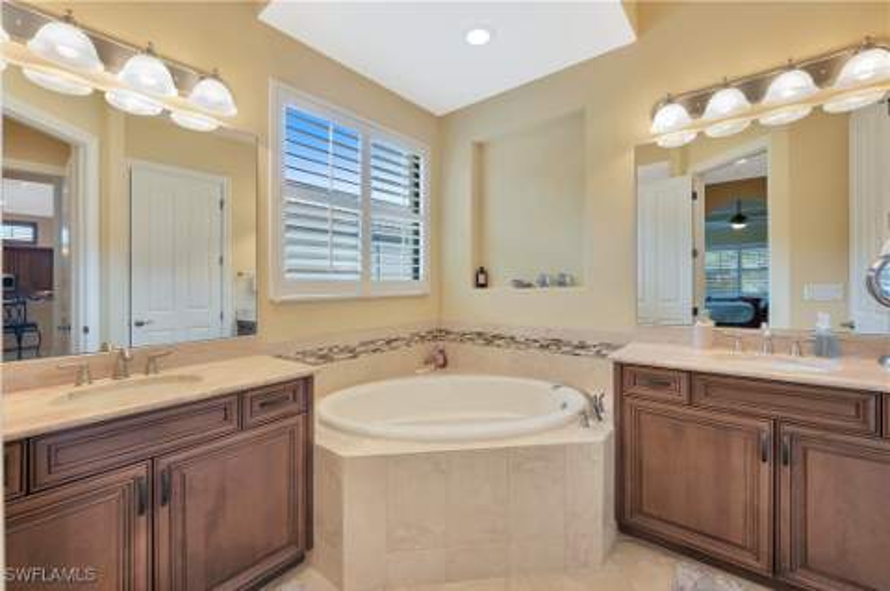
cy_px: 296
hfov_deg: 104.3
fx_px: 346
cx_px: 445
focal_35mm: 14
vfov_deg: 81.1
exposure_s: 1/25
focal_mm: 14
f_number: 11
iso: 160
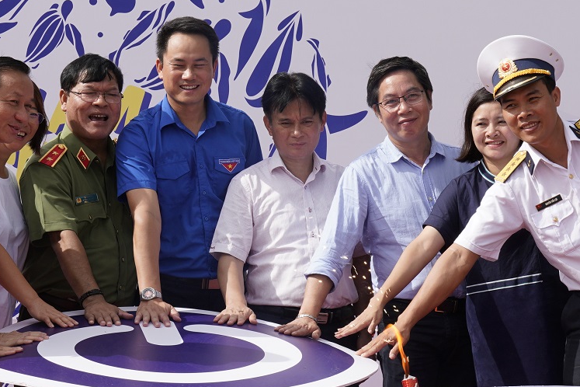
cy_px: 198
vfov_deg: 8.5
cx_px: 230
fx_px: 2610
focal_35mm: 162
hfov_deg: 12.7
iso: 200
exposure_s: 1/320
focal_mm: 52
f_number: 10
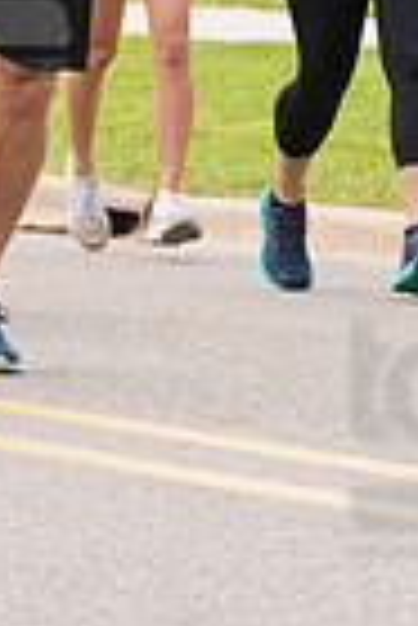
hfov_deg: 2.8
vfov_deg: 4.2
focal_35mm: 484
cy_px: -50
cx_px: -38
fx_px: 8408
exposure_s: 1/1600
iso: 4000
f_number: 7.1
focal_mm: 100
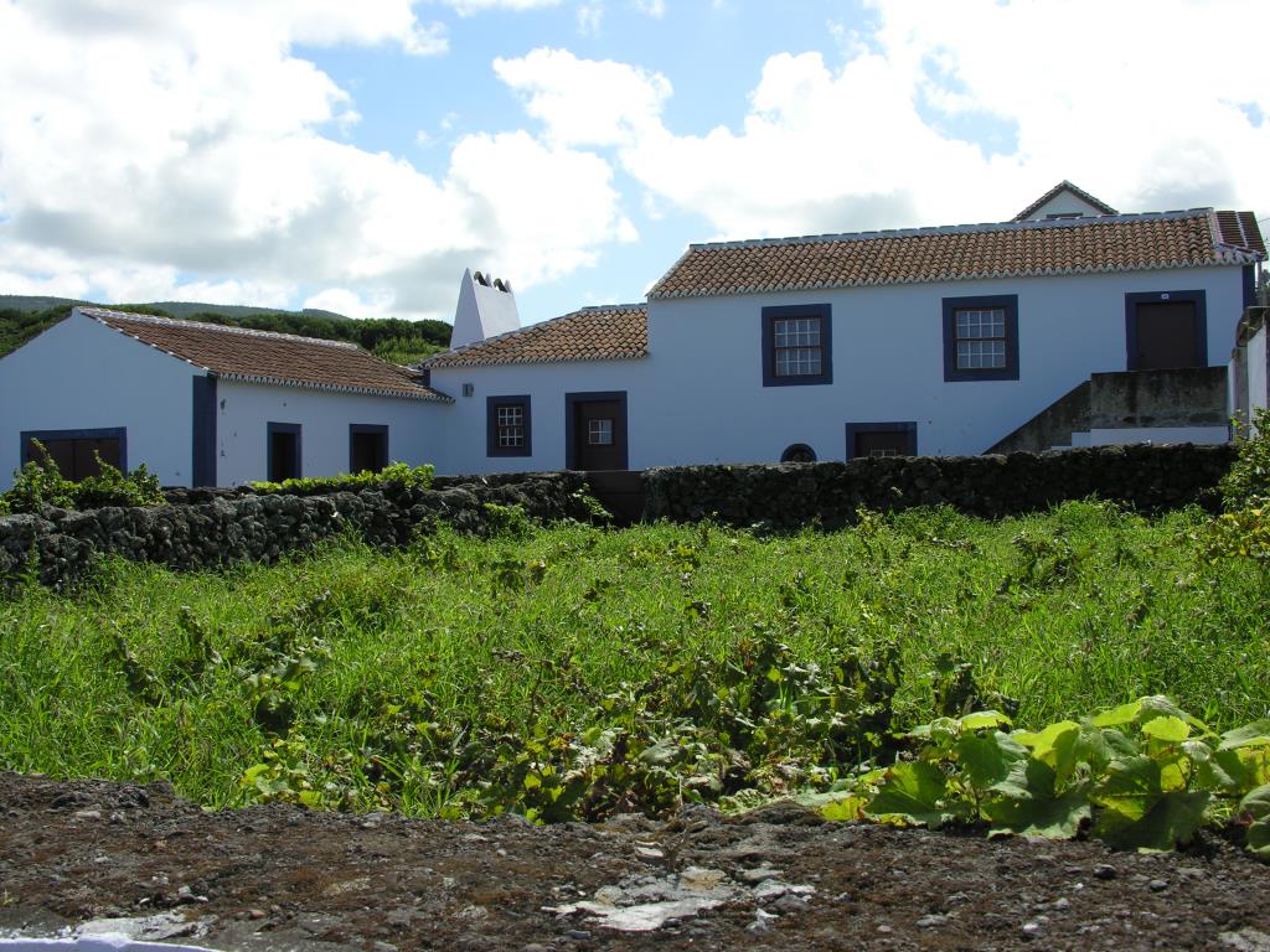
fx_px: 1284
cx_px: 635
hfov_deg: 52.6
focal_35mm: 35
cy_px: 476
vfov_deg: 40.7
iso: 50
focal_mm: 8.9
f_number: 6.3
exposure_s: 1/212
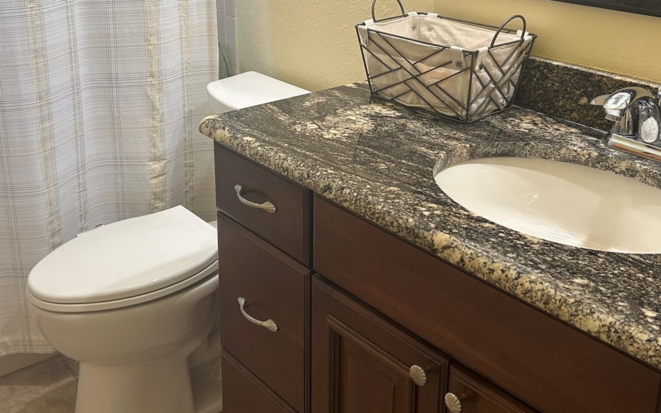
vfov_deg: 28.7
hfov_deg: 45.3
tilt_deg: -16.3
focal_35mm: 44
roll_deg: +0.3
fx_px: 793
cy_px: 99
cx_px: 314
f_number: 1.5
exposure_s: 1/120
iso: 100
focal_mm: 5.7
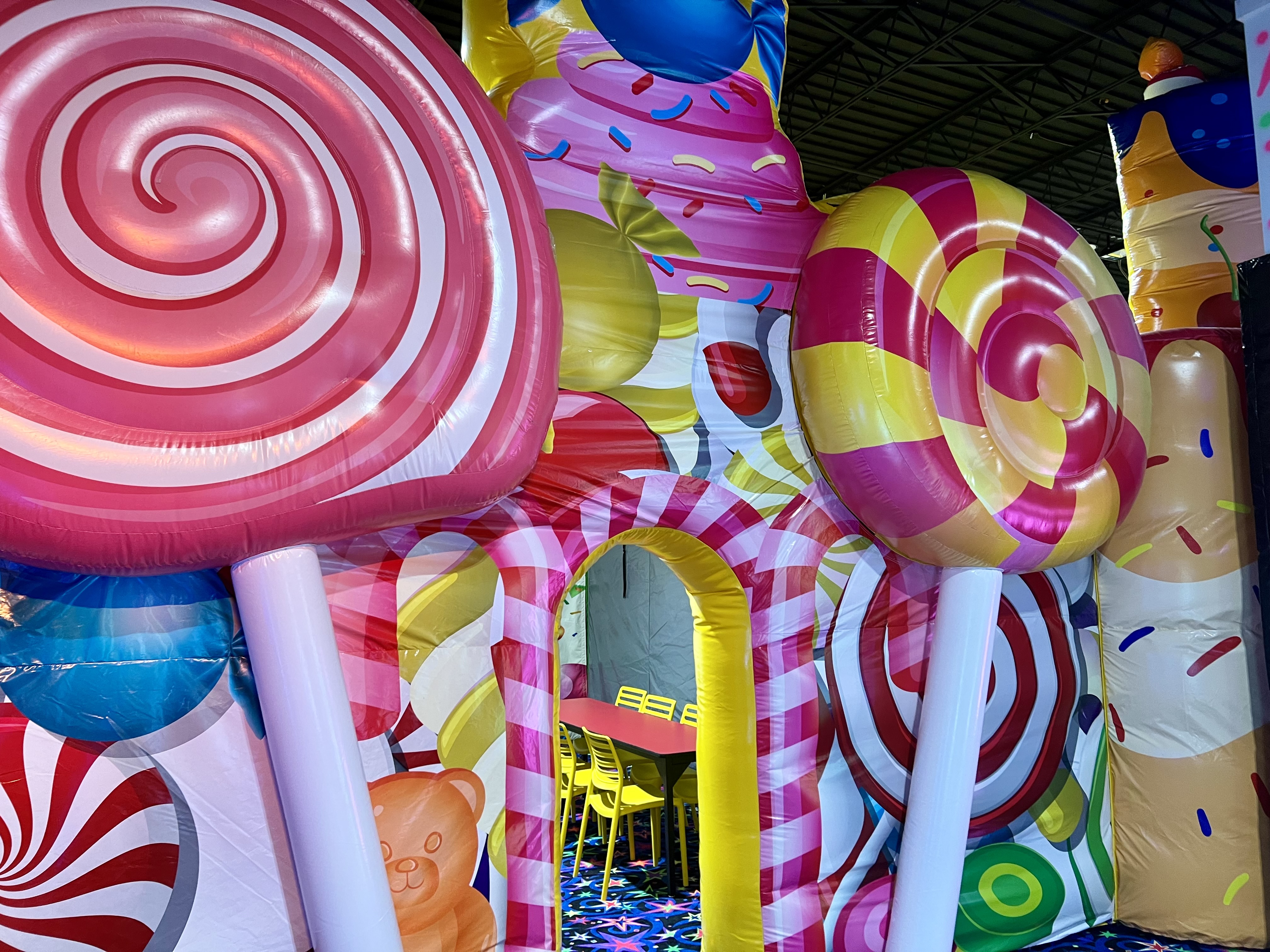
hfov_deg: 67.3
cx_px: 635
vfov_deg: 53.1
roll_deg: +1.4
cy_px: 476
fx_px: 954
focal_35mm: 26
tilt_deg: +5.3
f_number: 1.5
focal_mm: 5.7
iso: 100
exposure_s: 1/61
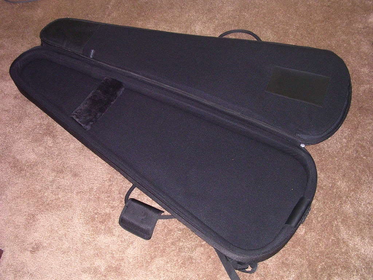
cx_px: 186
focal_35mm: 38
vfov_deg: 37.7
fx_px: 409
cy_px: 140
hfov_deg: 49.0
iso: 400
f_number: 2.8
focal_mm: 5.8
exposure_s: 1/60.1
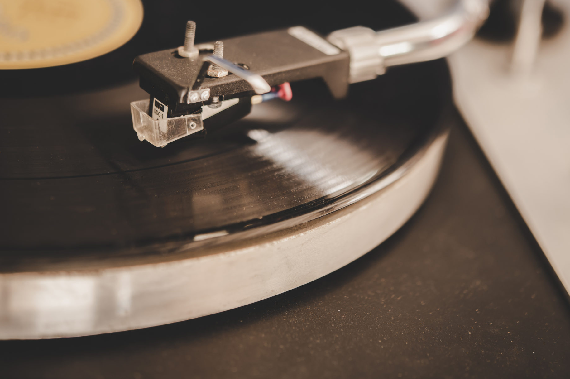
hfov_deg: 24.2
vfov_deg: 16.2
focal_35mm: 84
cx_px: 281
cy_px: 114
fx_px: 1329
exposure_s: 1/20
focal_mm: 60
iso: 100
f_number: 3.2
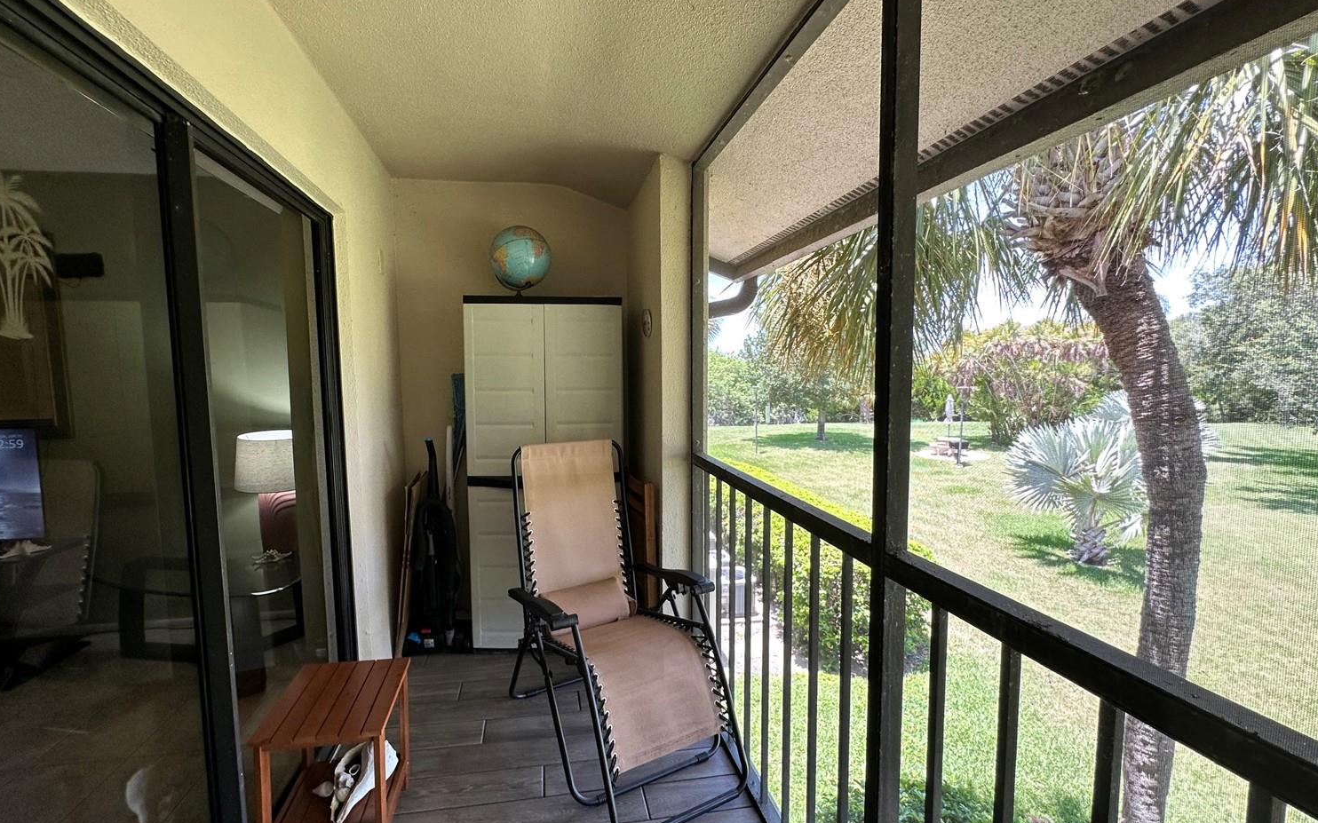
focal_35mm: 16
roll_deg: +0.5
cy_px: 423
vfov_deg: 71.2
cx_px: 630
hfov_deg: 97.8
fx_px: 575
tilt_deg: -4.2
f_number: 2.2
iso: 80
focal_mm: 2.22
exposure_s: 1/99
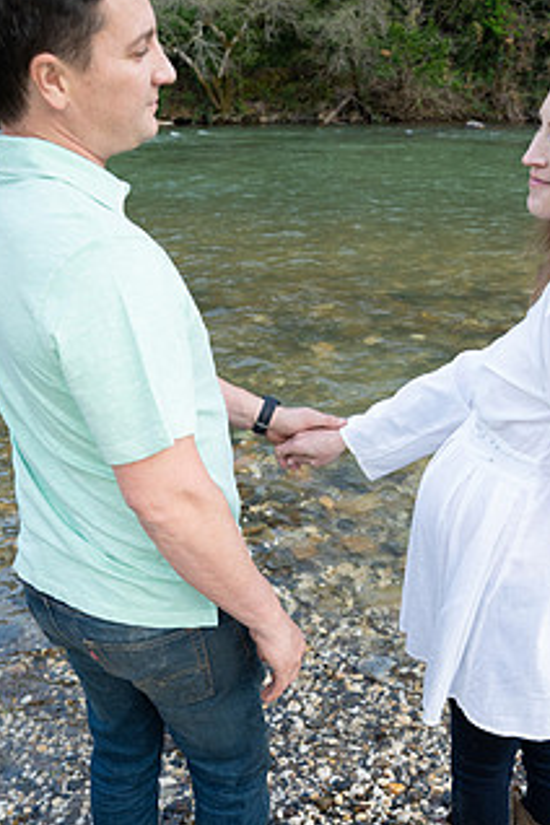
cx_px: 314
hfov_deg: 38.8
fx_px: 779
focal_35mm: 34
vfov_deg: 55.3
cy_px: 506
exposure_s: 1/250
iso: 800
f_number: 4
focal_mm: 24
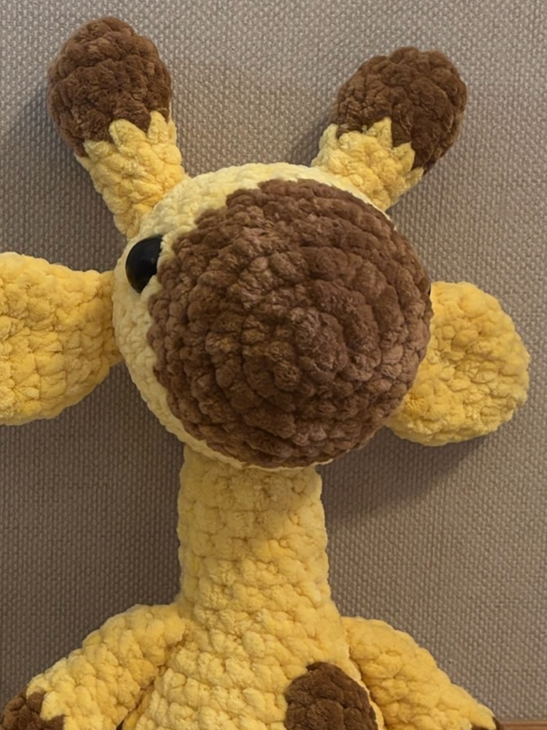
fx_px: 1370
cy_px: 454
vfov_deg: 29.7
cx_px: 44
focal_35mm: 65
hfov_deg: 22.0
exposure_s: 1/33
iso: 640
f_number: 1.6
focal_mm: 5.96
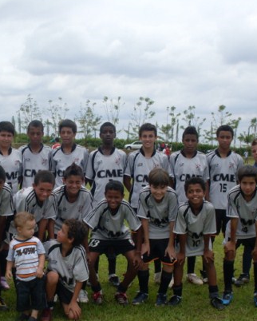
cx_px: 75
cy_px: 180
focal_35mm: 59
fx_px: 561
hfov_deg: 25.6
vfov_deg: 31.9
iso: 80
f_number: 8.4
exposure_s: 1/250
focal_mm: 6.3
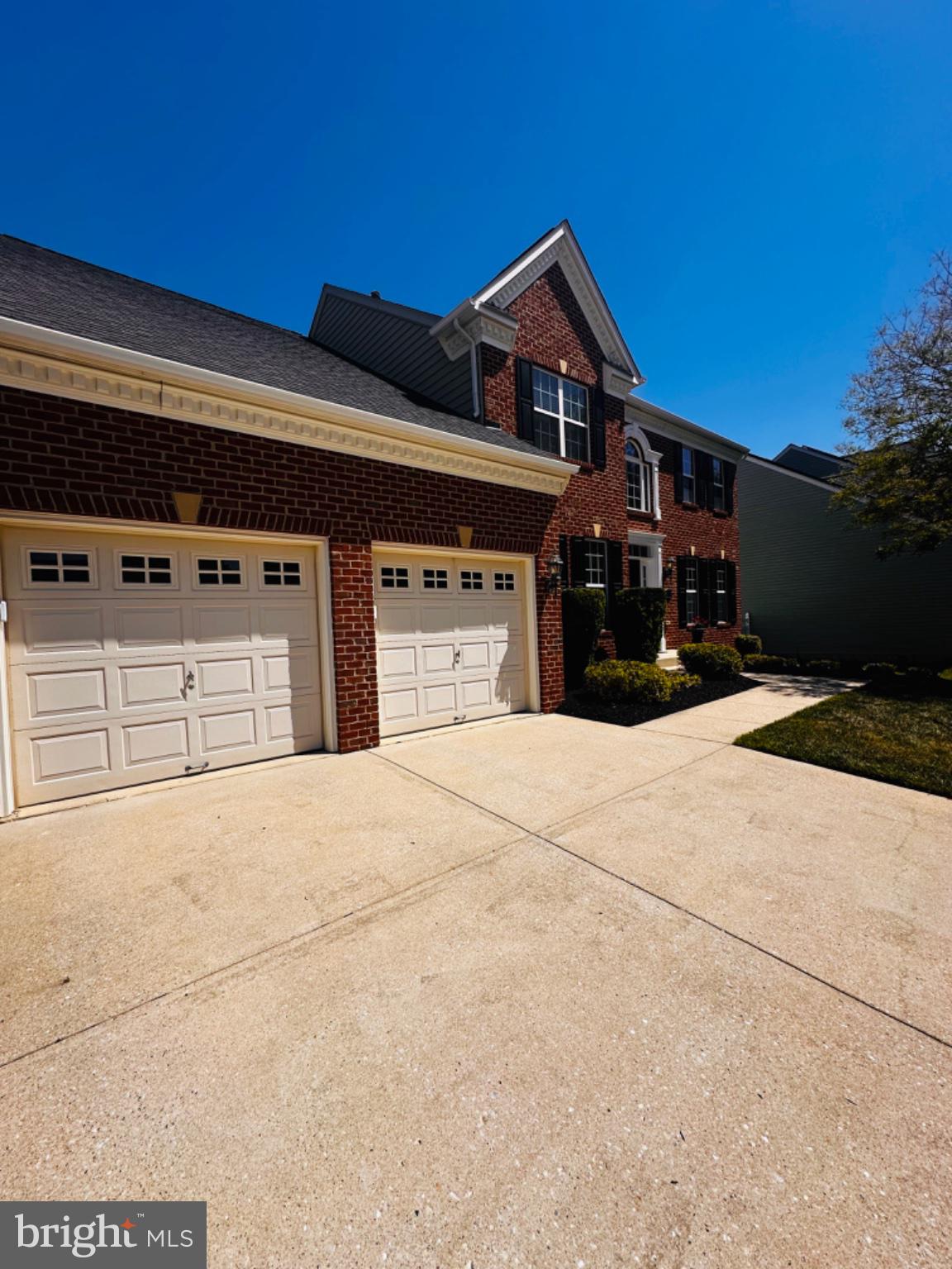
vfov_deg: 102.1
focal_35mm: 14
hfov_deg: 85.7
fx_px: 513
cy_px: 634
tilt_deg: +0.5
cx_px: 476
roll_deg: +1.6
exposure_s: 1/2747
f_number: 2.2
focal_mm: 2.22
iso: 50
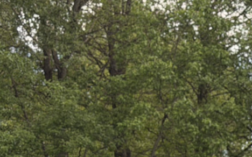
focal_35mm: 174
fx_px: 1194
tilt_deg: +2.6
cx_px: 422
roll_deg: +0.0
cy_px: 286
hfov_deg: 11.4
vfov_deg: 7.3
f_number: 1.78
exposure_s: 1/469
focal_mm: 6.76
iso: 80
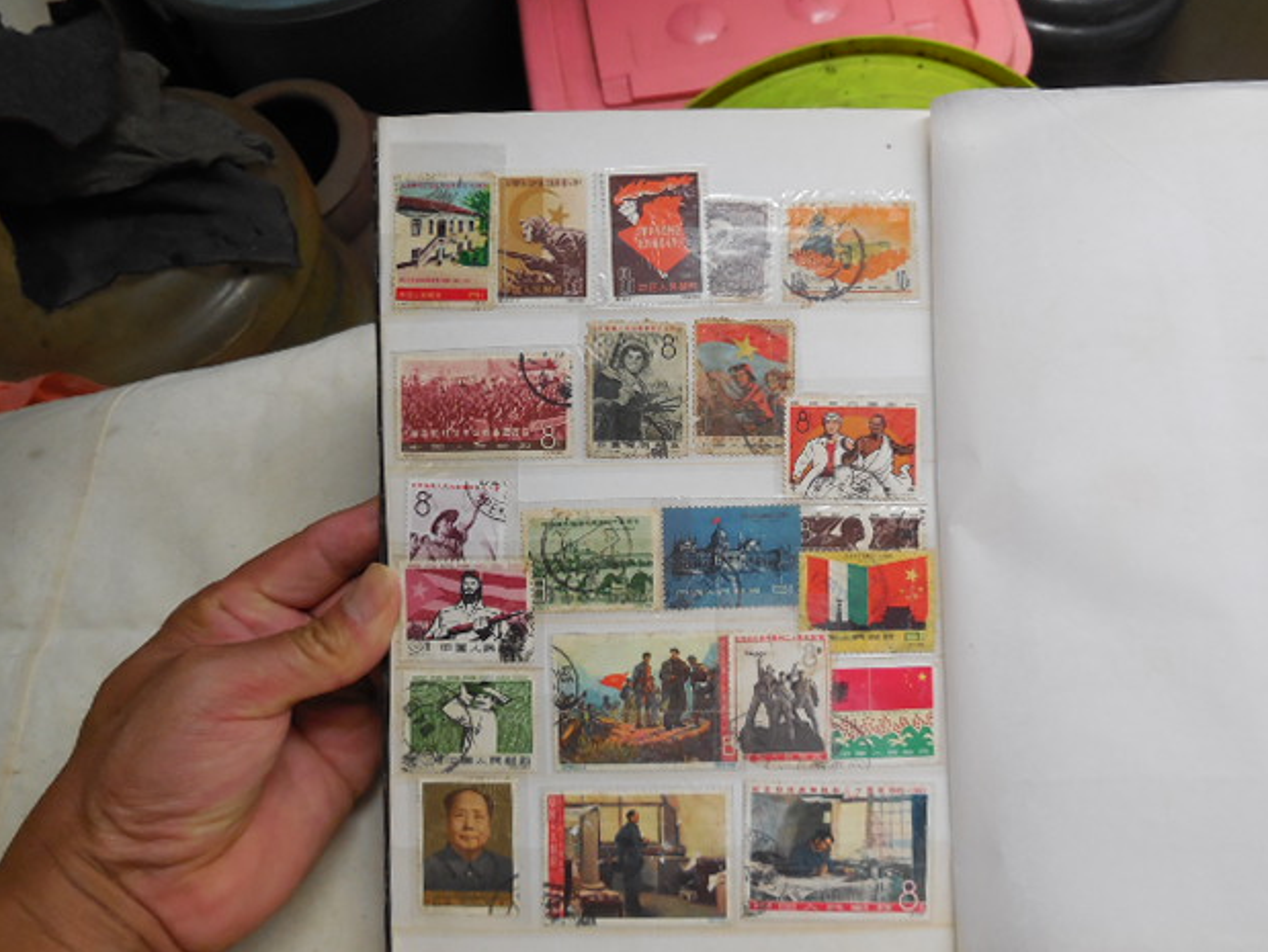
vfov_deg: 45.5
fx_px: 1136
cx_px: 651
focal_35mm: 31
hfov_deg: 58.3
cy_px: 479
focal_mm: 5.3
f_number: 3.2
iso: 280
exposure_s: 1/250
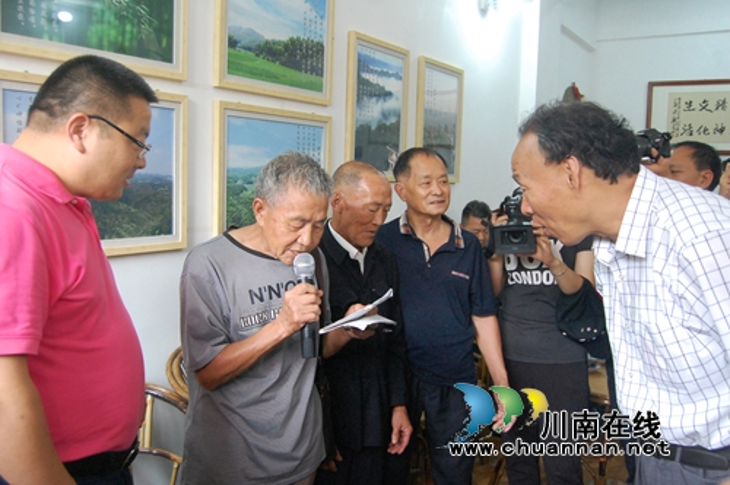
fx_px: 668
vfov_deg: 39.9
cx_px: 365
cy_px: 242
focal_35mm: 33
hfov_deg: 57.3
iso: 1600
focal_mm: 22
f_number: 4.5
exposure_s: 1/80
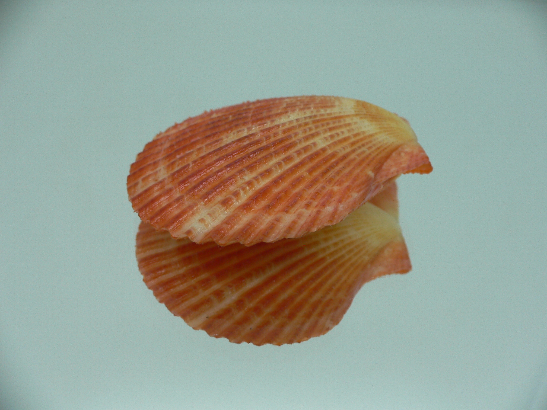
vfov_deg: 40.7
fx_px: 553
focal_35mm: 35
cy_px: 205
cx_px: 274
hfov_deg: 52.6
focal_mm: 4.6
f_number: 2.8
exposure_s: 1/60
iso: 80
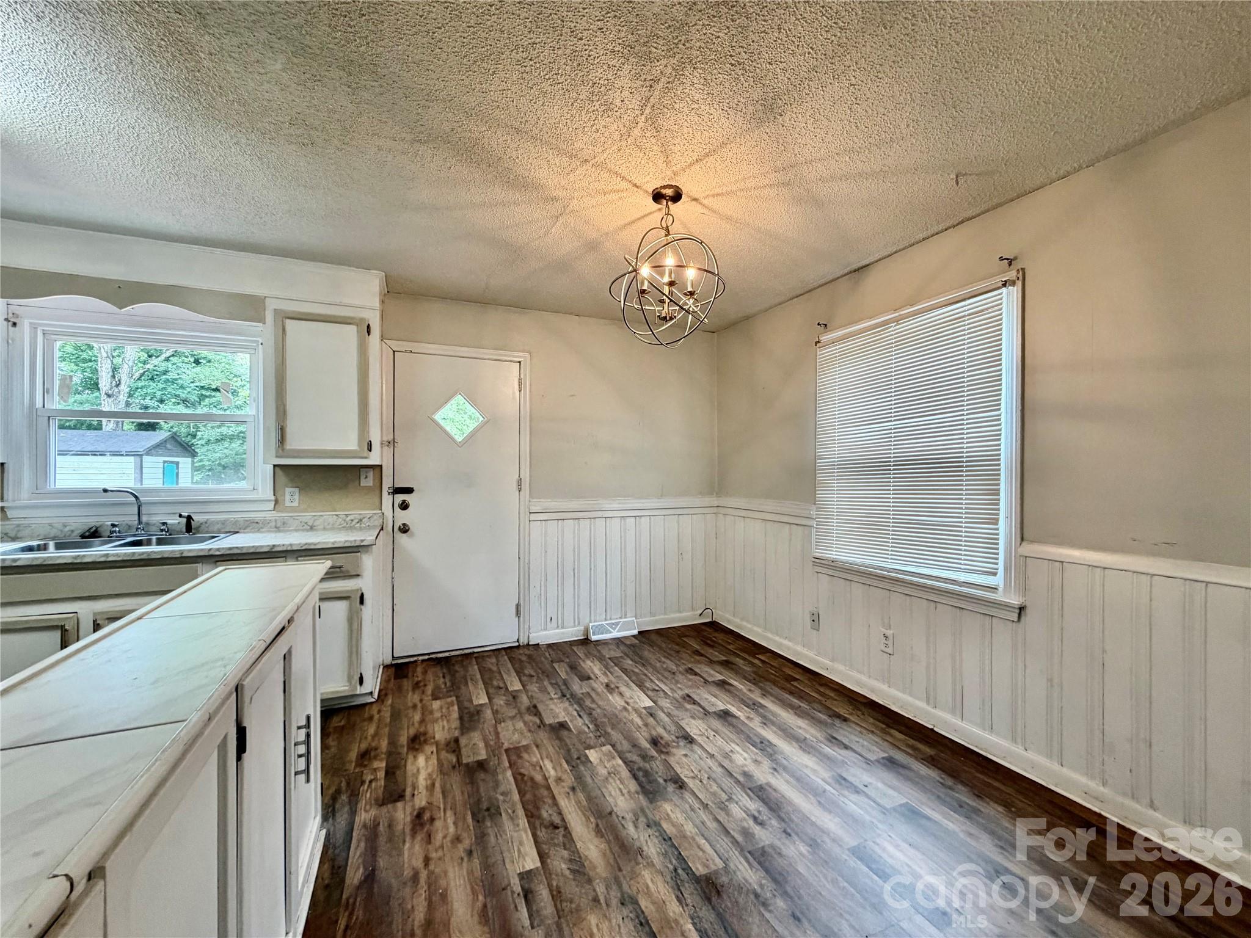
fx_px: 506
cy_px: 469
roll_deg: +0.1
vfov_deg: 85.7
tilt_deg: -0.2
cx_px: 626
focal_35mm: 14
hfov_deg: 102.1
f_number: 2.2
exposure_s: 1/120
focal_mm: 2.22
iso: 200
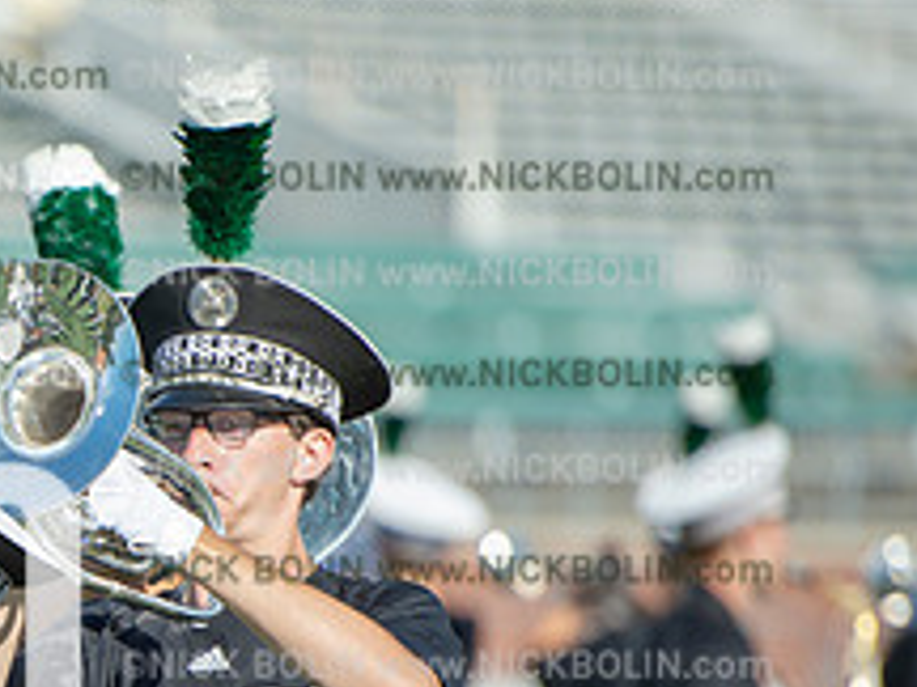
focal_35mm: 517
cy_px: 666
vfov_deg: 2.9
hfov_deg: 3.8
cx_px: -221
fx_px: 13696
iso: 160
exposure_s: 1/2000
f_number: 2.8
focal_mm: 200
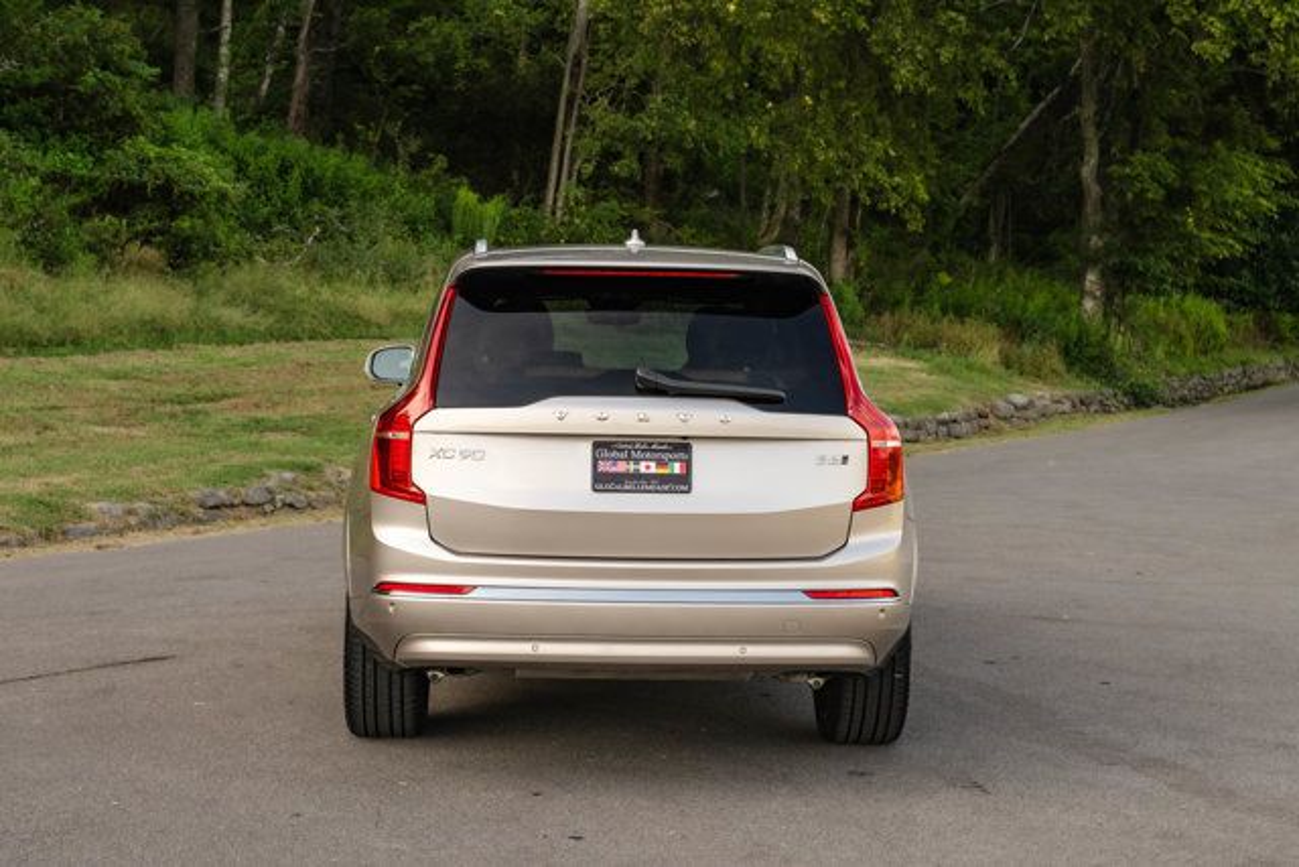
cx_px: 659
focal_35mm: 62
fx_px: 2233
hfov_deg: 32.4
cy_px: 434
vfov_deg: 22.0
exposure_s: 1/640
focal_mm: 52
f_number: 6.3
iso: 640
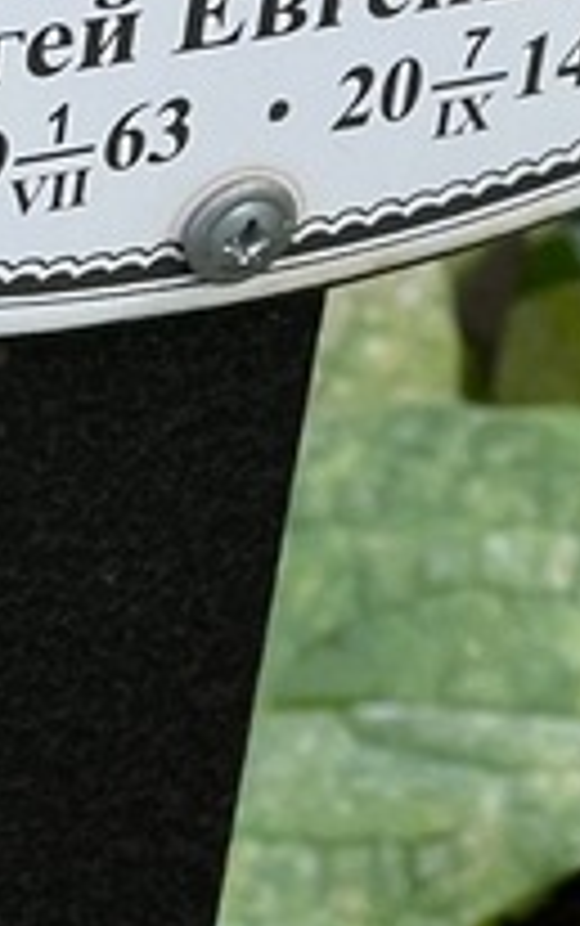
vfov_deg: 6.5
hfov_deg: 4.1
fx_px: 8006
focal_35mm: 317
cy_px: -373
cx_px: 324
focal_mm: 9
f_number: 2.8
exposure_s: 1/181
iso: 32
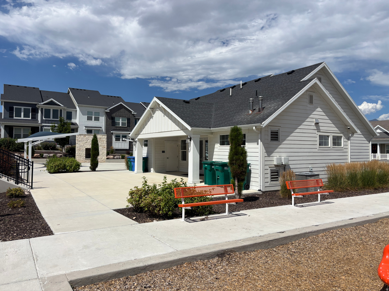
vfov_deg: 53.1
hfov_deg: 67.3
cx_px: 194
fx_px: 292
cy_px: 146
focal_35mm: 26
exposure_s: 1/8333
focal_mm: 5.96
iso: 50
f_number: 1.6
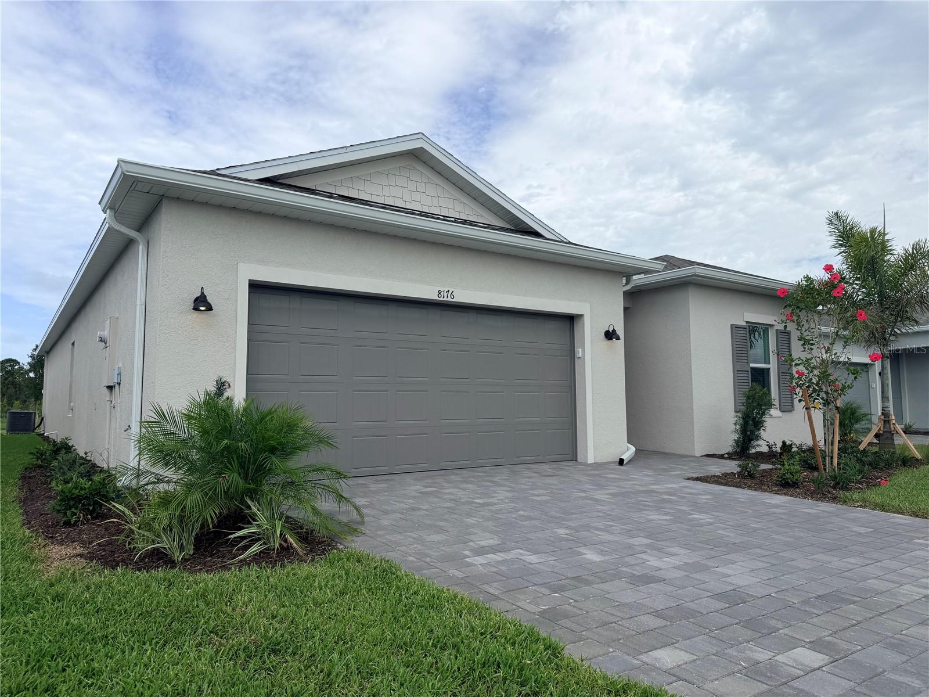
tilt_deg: +7.3
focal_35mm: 24
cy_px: 348
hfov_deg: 71.6
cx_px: 464
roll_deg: -0.1
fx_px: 644
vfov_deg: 56.8
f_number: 1.78
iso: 80
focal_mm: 6.76
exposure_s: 1/4975
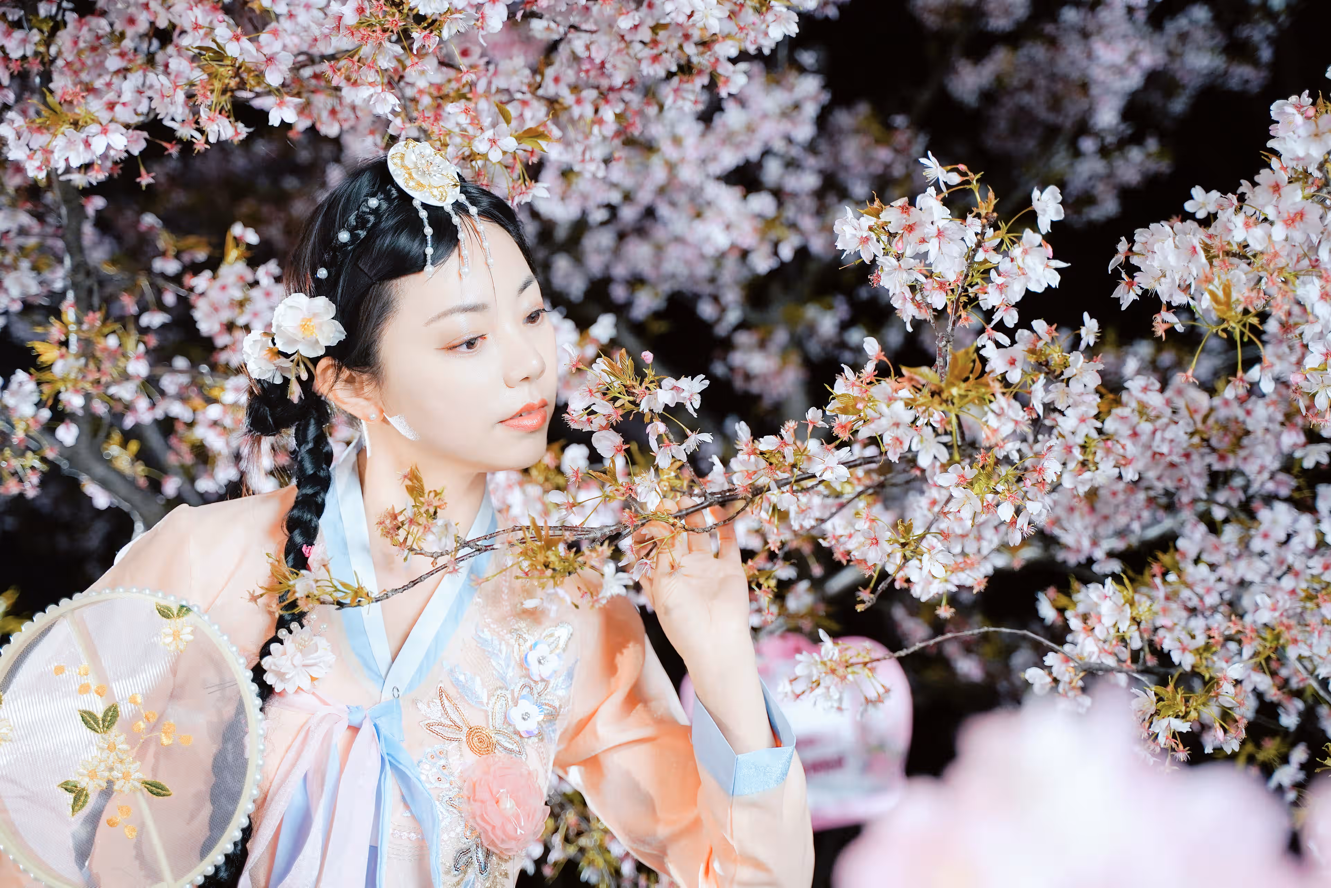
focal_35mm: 50
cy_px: 444
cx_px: 666
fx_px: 1848
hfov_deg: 39.6
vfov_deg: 27.0
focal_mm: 50
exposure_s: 1/160
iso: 1600
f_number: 2.8
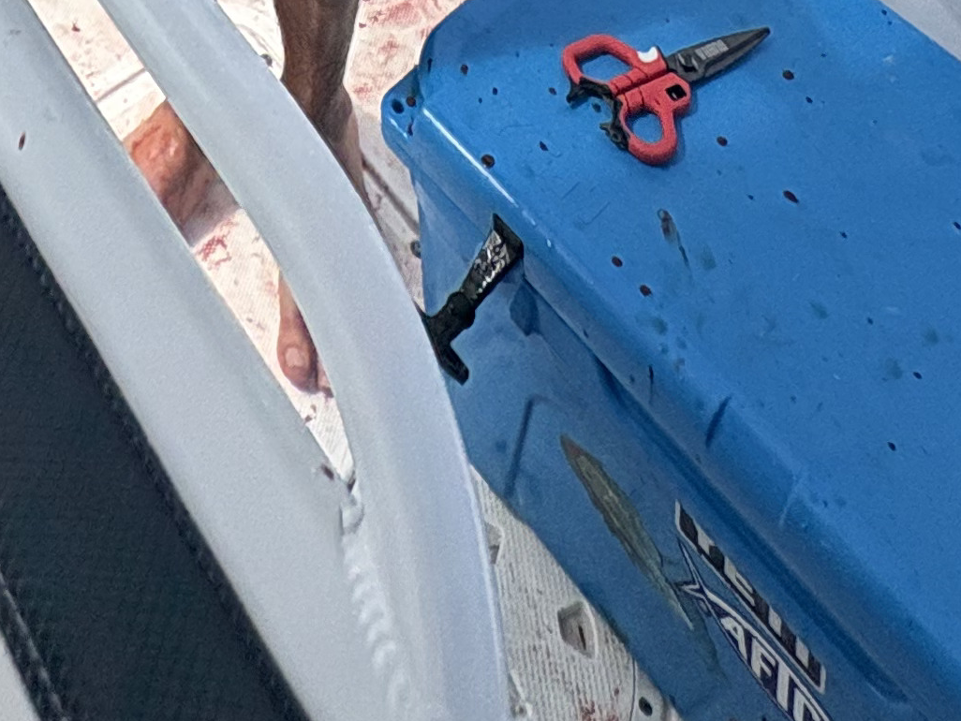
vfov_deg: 14.4
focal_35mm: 55
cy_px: -1089
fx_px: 1527
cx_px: 18
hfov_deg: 32.4
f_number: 2.2
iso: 50
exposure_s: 1/2415
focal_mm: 2.22
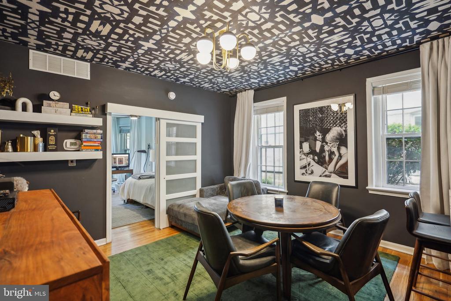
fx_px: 200
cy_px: 150
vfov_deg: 73.8
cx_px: 226
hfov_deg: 96.7
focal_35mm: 16
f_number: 4
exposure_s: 1/15
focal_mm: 16
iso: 640
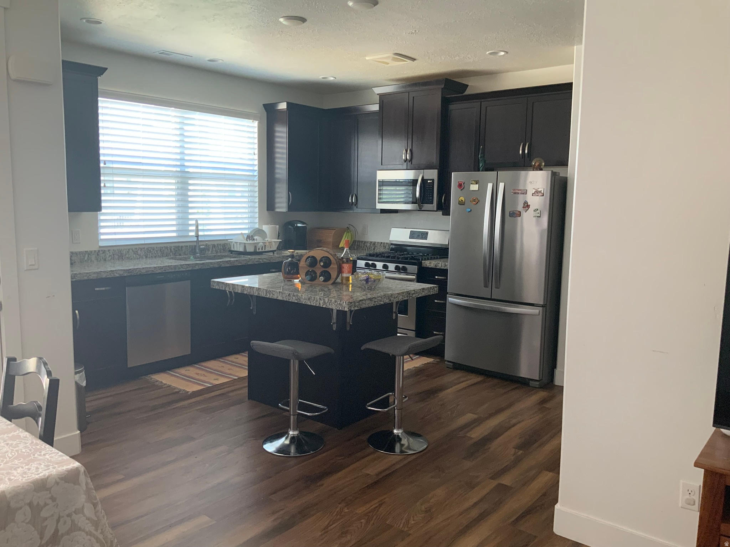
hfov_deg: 61.7
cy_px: 274
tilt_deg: -3.9
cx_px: 365
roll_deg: -0.8
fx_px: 612
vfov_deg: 48.2
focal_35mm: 29
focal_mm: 3
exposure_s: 1/60
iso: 100
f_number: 1.8
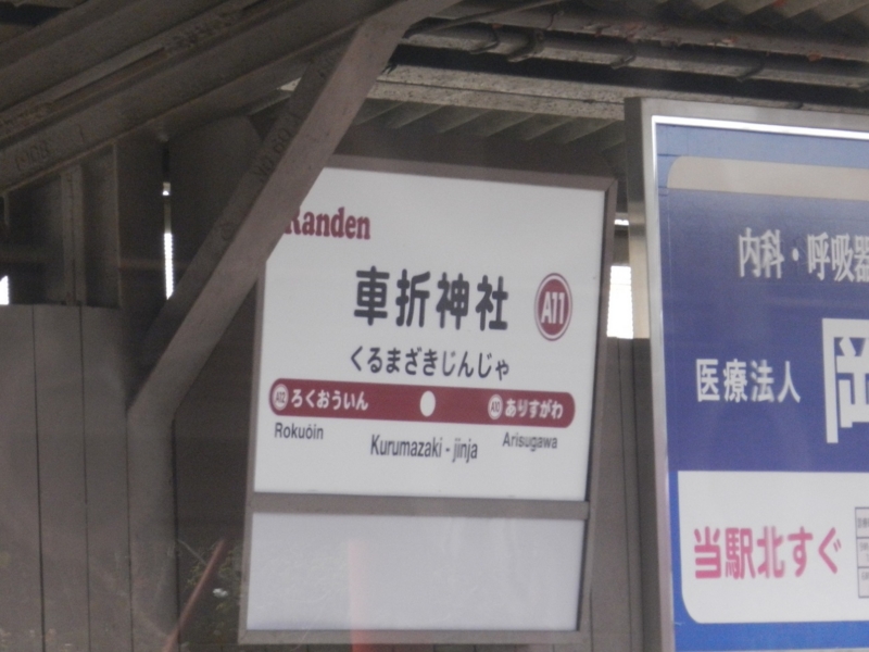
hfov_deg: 6.4
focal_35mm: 309
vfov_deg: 4.8
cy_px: 326
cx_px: 434
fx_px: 7757
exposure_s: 1/320
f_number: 5.4
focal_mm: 55
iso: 800
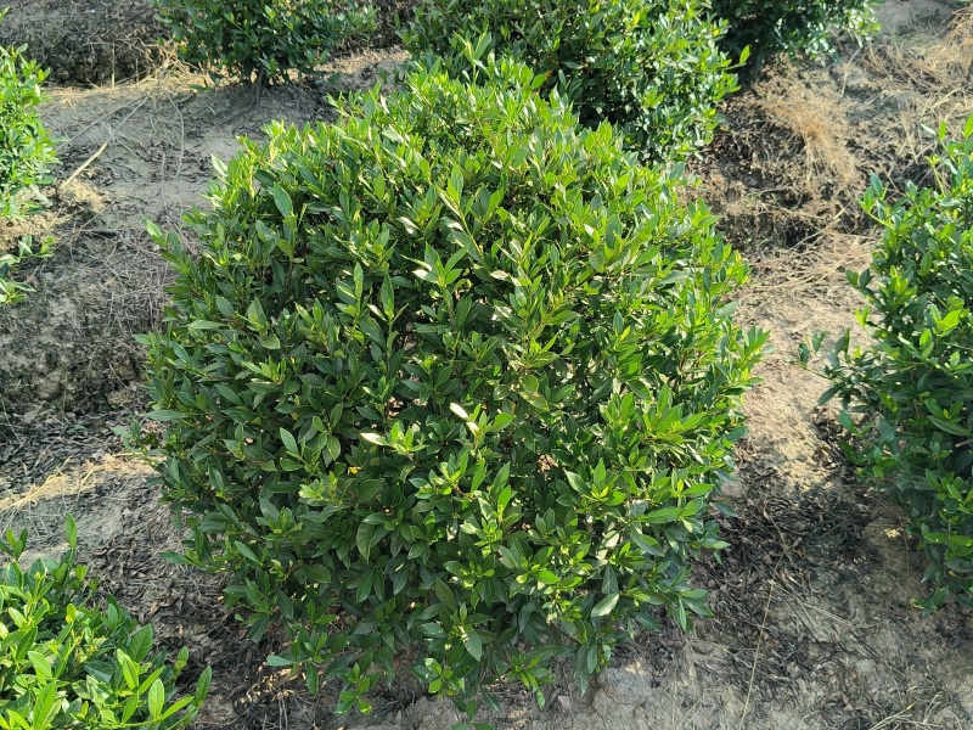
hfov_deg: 55.4
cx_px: 486
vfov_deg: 42.9
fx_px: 928
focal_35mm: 33
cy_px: 365
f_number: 1.8
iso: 80
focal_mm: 4.84
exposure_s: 1/657
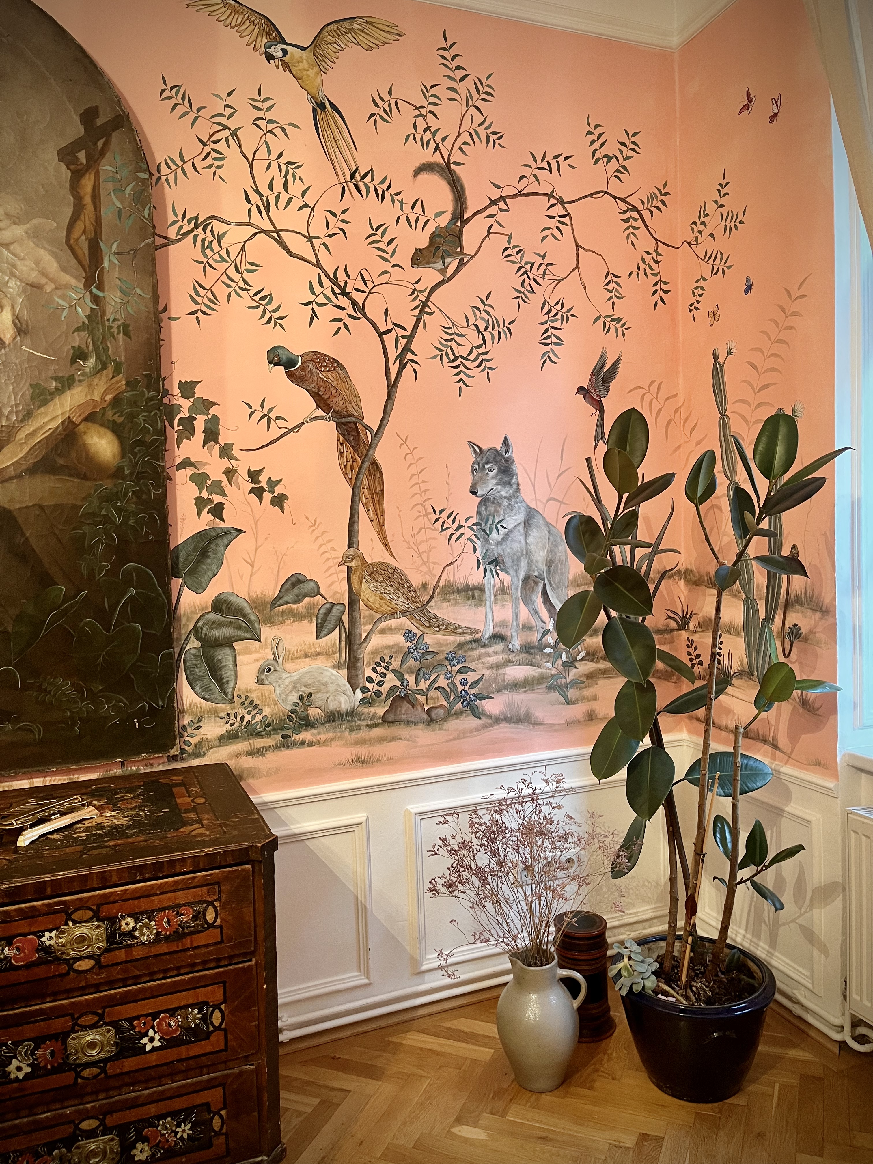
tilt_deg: -3.1
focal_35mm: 26
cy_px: 582
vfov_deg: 67.3
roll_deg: +2.5
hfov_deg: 53.1
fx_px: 874
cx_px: 436
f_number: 1.6
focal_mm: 5.1
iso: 250
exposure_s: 1/50
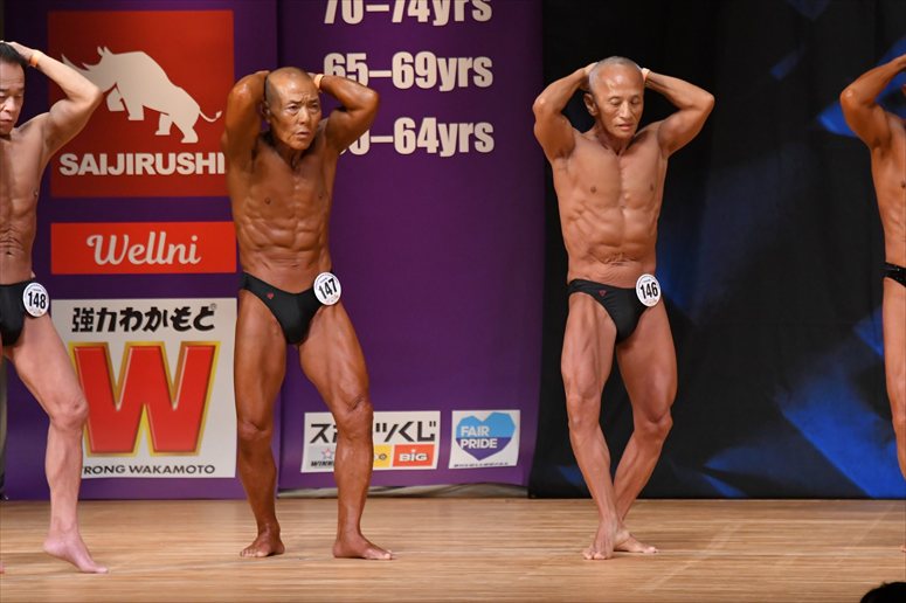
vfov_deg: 4.6
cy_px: 302
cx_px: 453
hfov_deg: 6.9
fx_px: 7546
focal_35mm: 300
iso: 4000
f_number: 5.6
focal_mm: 200
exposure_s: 1/400
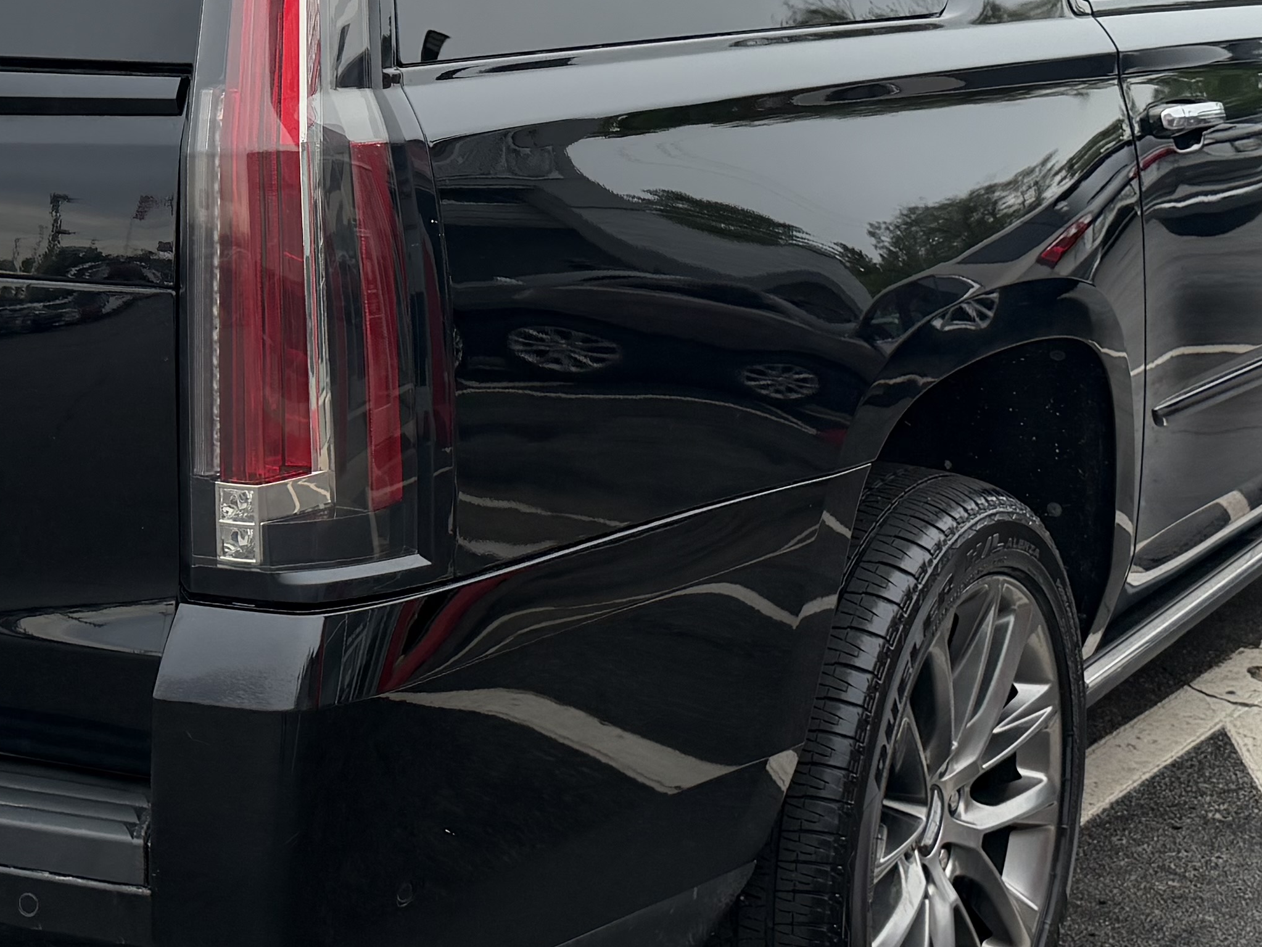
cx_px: 361
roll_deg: -0.3
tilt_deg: -7.2
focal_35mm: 67
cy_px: 229
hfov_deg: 28.7
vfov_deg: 21.7
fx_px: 2443
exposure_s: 1/1271
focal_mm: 6.76
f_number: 1.78
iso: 100
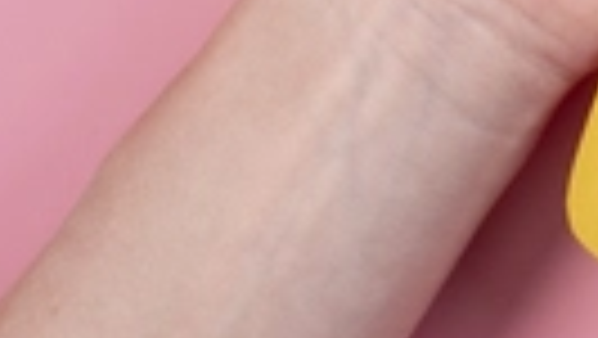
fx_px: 4998
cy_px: -500
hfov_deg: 6.6
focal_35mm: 315
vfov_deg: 3.8
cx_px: 1358
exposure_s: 1/100
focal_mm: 50
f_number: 5.6
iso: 250
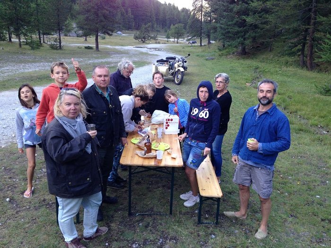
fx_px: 316
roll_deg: -2.0
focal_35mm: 33
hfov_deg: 55.4
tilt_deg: -18.8
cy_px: 124
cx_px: 166
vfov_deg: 42.9
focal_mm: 4.12
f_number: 2.4
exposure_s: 1/120
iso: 80
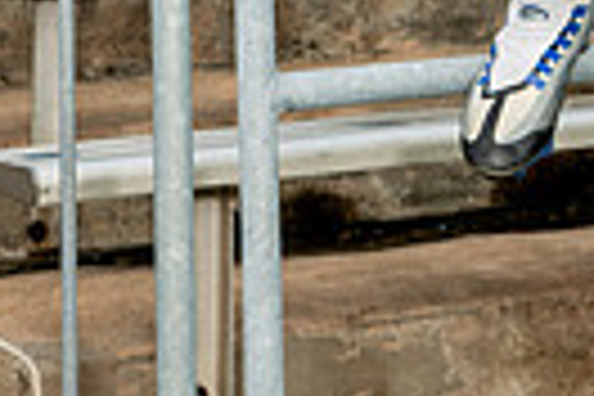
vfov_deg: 6.8
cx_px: 612
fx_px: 3151
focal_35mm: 191
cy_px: -580
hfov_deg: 10.7
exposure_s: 1/400
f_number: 7.1
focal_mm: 56
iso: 125
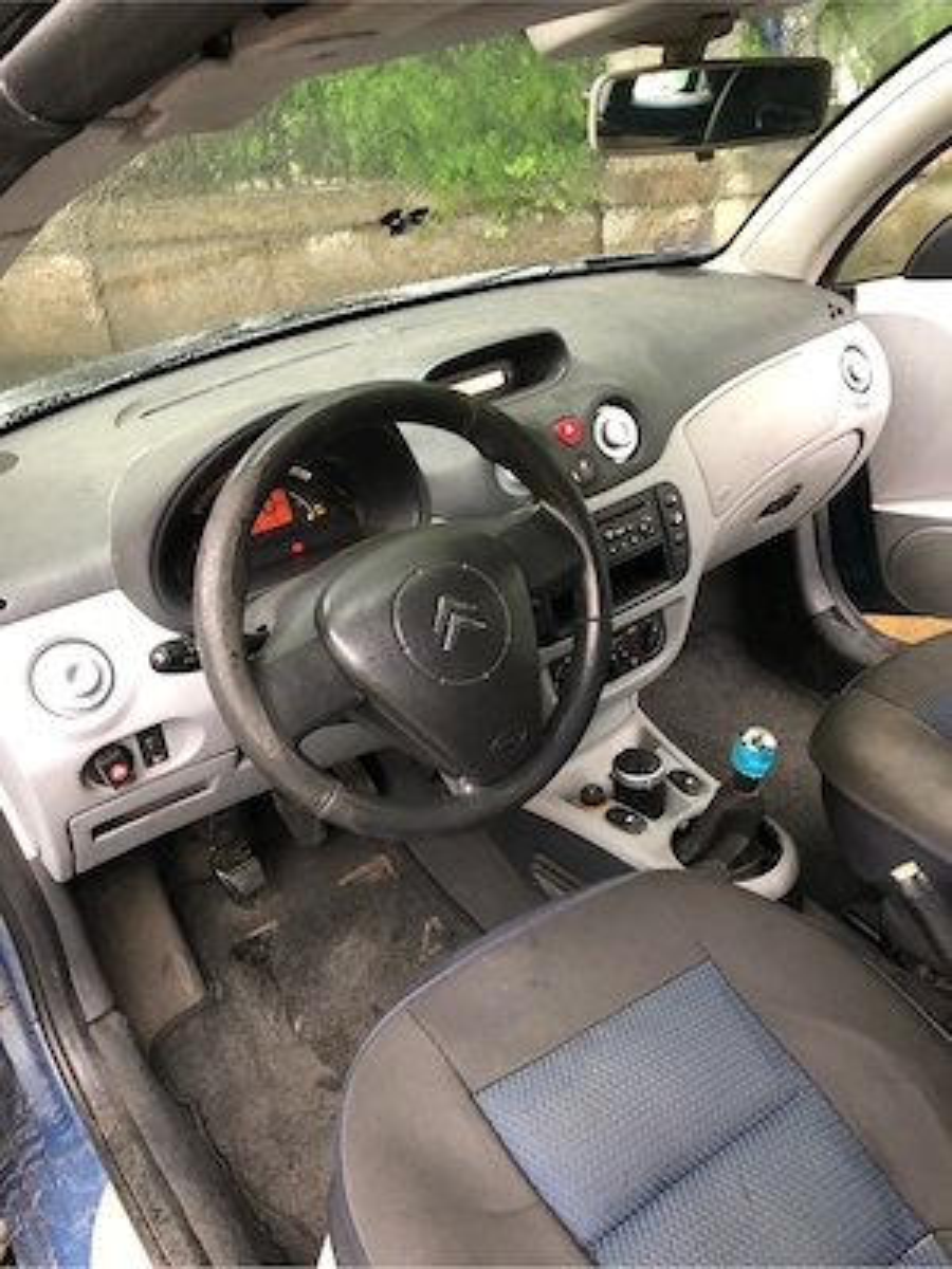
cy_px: 634
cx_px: 476
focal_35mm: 28
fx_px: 1027
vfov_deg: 63.4
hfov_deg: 49.7
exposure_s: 1/11
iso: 100
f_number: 1.8
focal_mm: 4
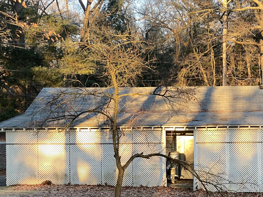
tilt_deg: -1.9
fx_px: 684
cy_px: 153
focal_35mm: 90
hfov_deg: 21.5
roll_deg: +0.1
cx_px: 203
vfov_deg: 16.3
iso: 32
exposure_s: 1/122
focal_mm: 6
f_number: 2
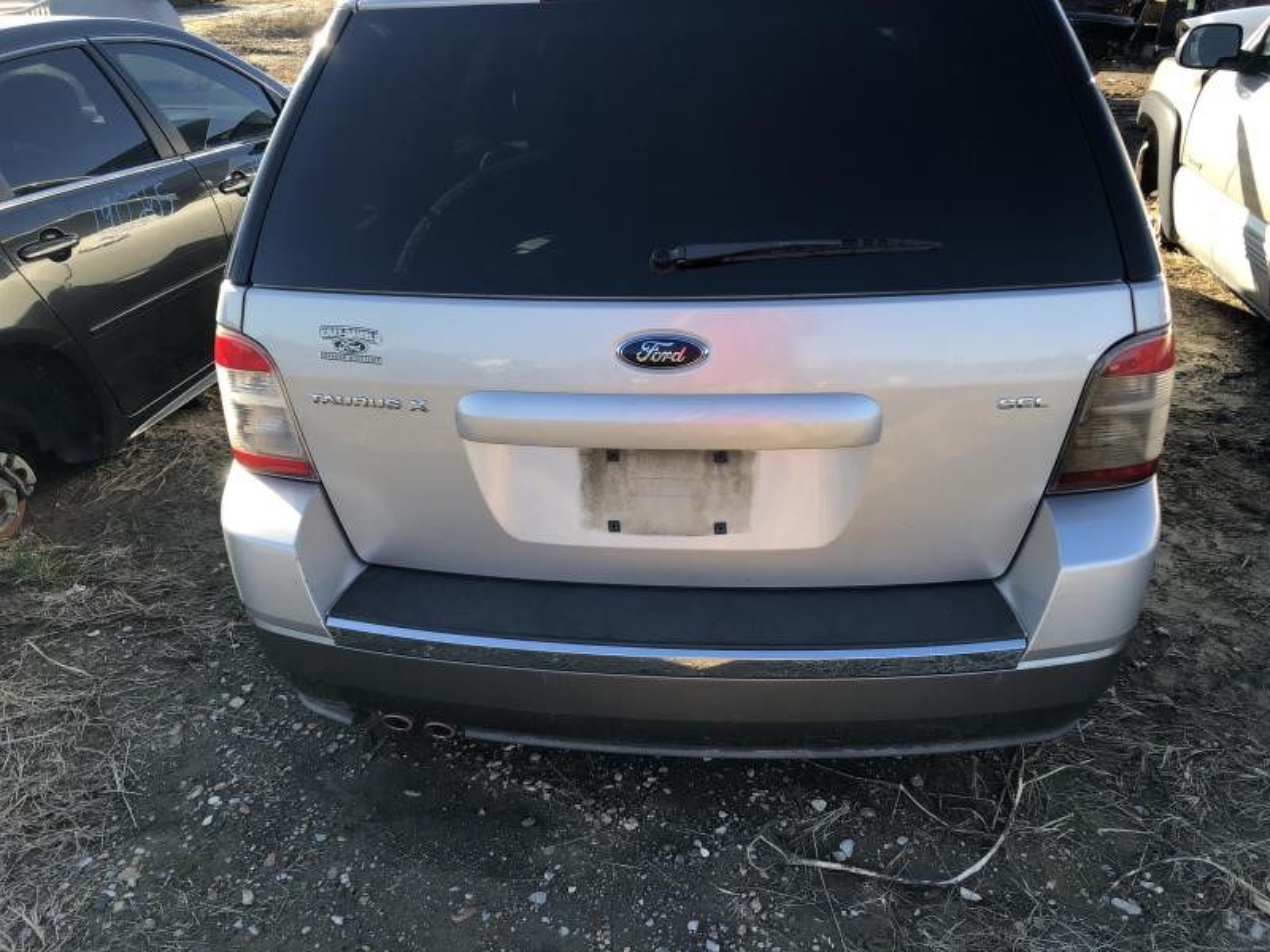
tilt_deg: -22.2
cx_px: 635
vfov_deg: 49.7
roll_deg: +0.9
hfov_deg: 63.4
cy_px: 476
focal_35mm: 28
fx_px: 1027
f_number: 1.8
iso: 20
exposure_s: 1/381
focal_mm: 3.99
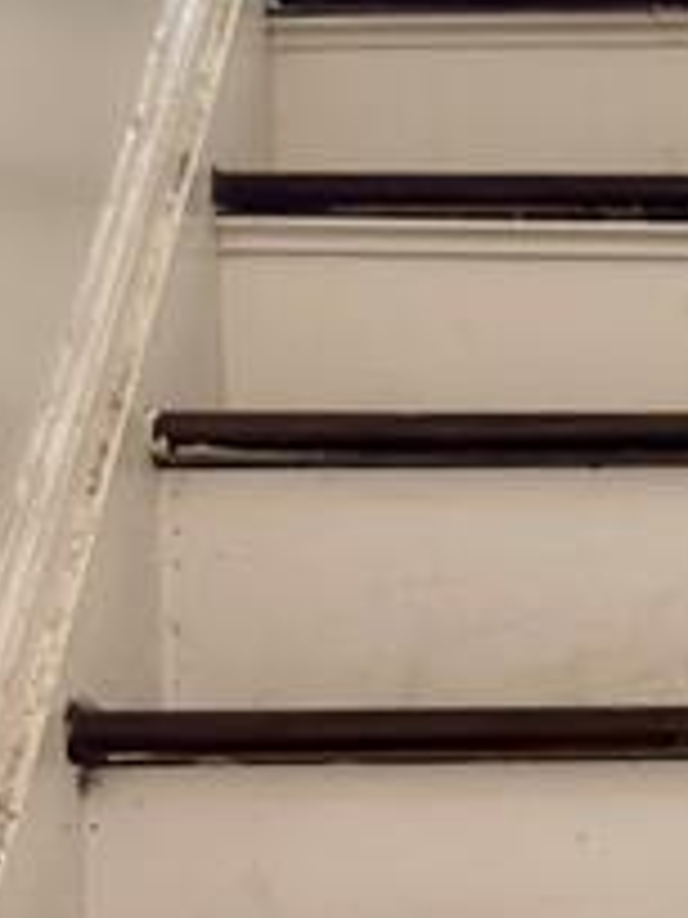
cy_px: 1112
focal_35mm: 132
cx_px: 1007
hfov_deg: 10.8
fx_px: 3498
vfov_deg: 14.5
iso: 200
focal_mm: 6.76
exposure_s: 1/60
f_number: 1.78
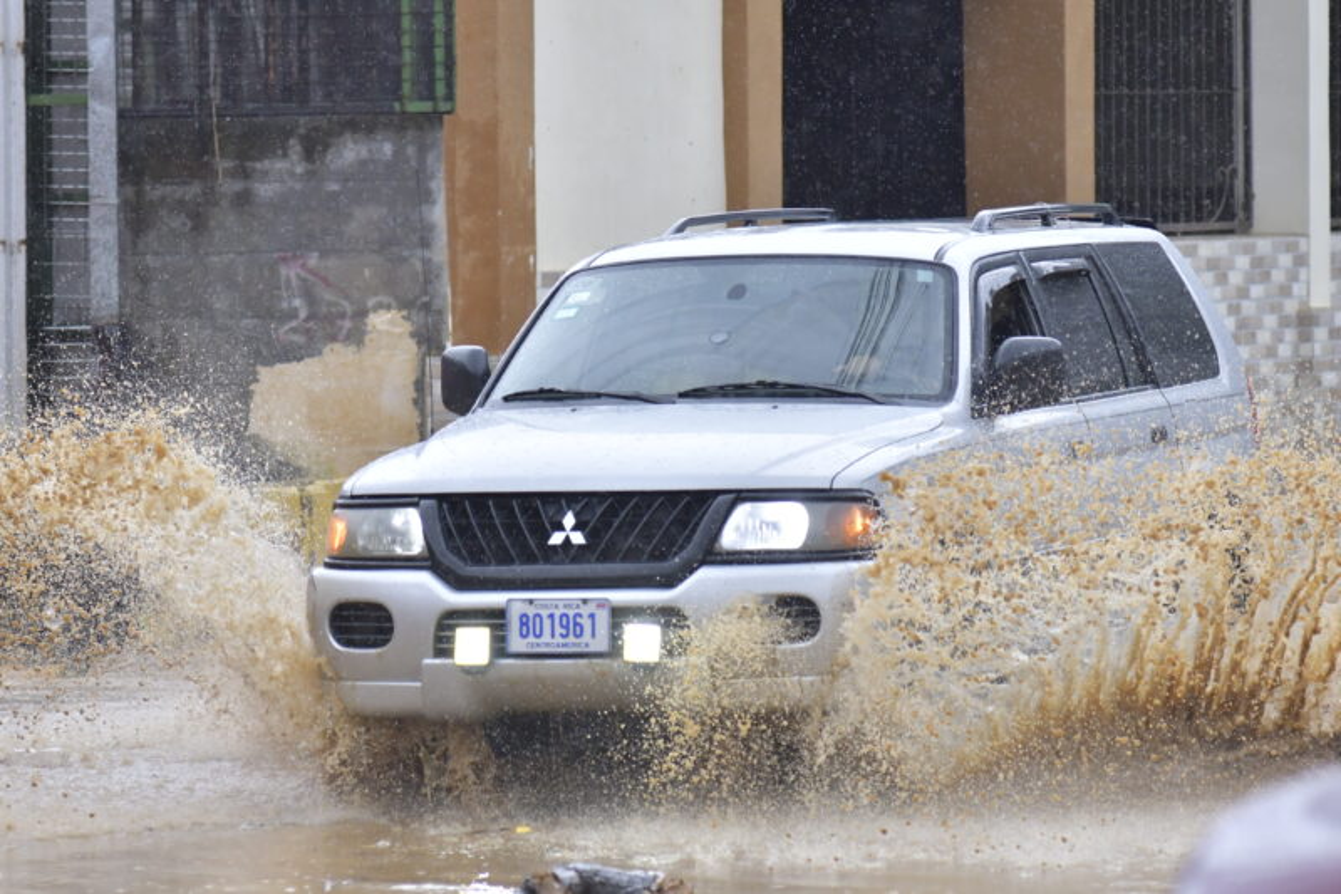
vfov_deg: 5.7
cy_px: 447
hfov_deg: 8.6
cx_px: 670
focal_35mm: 240
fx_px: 8938
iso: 1000
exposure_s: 1/1250
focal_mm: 120
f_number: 5
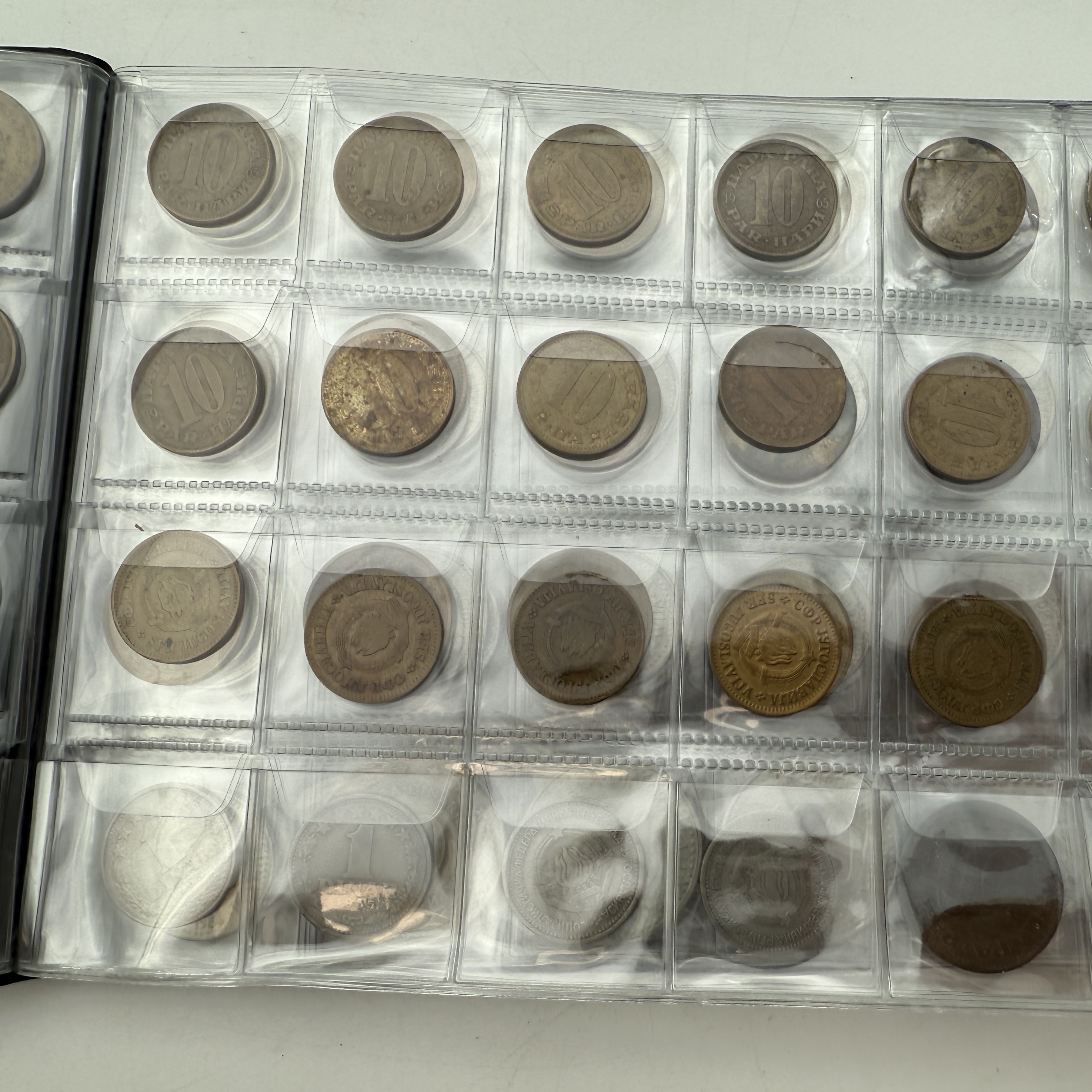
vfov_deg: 55.6
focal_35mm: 29
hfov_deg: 54.6
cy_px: 559
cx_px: 719
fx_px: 1035
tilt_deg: -82.1
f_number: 2.2
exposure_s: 1/254
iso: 40
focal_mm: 2.22
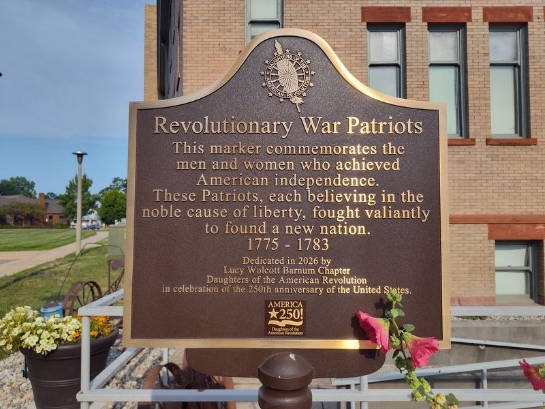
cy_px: 204
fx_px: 362
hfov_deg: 73.9
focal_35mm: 23
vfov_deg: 58.9
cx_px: 272
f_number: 1.8
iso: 100
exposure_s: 1/1748
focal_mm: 5.56
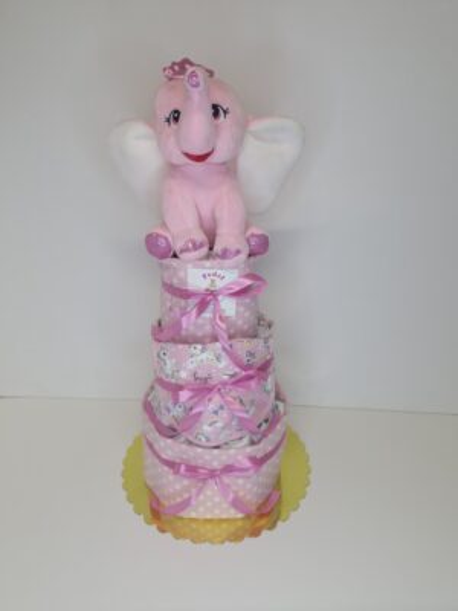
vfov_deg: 73.9
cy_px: 306
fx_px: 406
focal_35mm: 23
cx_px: 229
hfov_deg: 58.9
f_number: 1.8
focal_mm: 5.54
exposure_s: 1/100
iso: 100
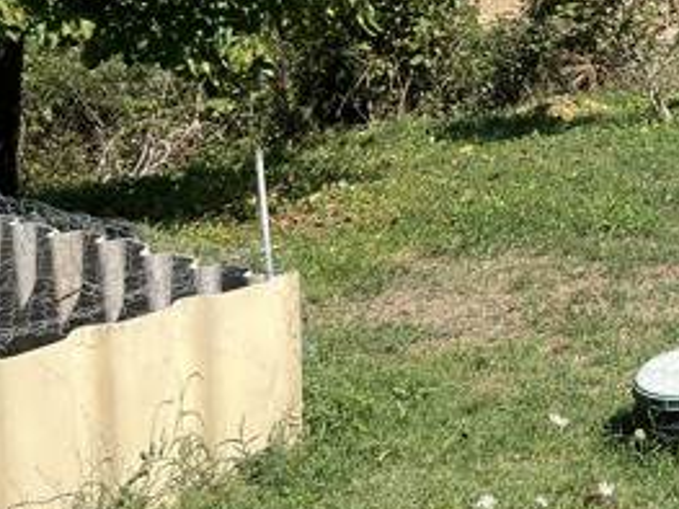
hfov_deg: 20.9
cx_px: 1030
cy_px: -85
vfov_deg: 17.8
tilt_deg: -4.9
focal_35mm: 79
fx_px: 1549
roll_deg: -0.4
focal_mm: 5.1
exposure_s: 1/2967
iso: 50
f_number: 1.6
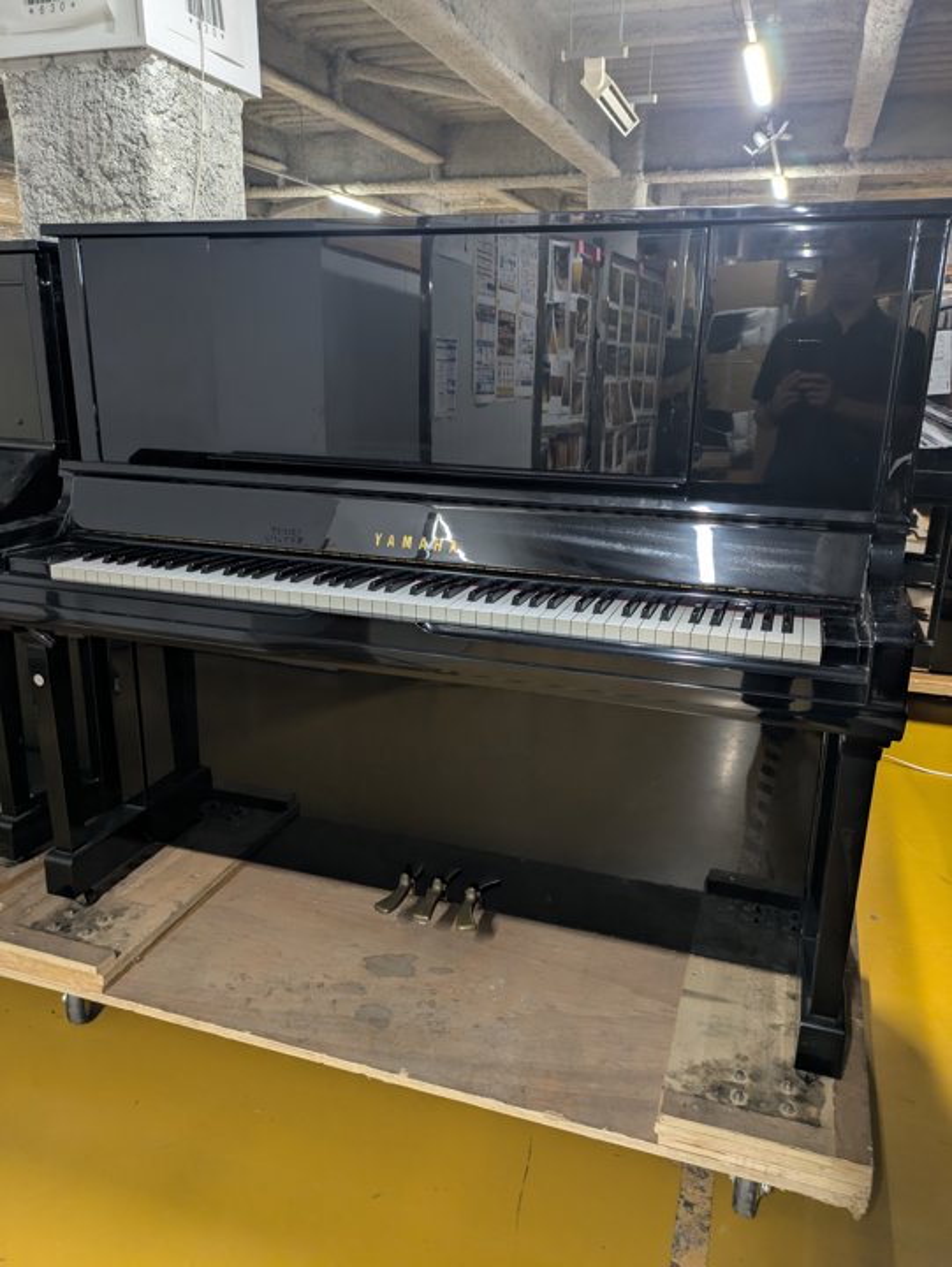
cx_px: 476
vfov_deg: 69.4
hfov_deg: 54.9
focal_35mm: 25
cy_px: 634
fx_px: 916
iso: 156
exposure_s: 1/25
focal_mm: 5.43
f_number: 1.89
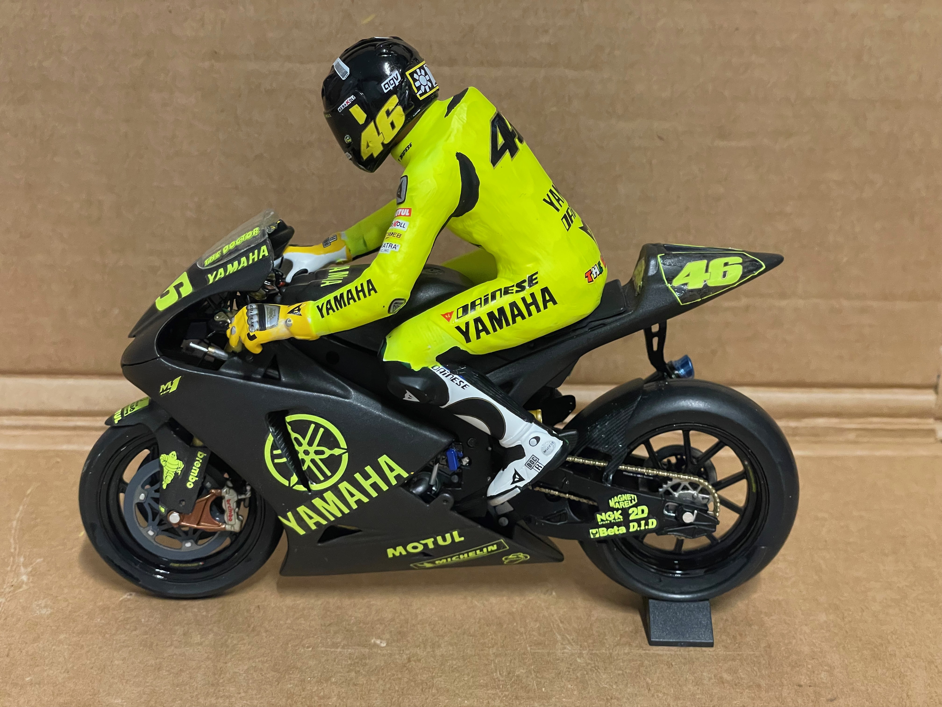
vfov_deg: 28.0
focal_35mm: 52
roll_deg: -0.3
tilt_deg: -22.2
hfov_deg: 36.8
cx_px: 471
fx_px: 1415
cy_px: 354
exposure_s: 1/50
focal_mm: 6
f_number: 2
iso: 500
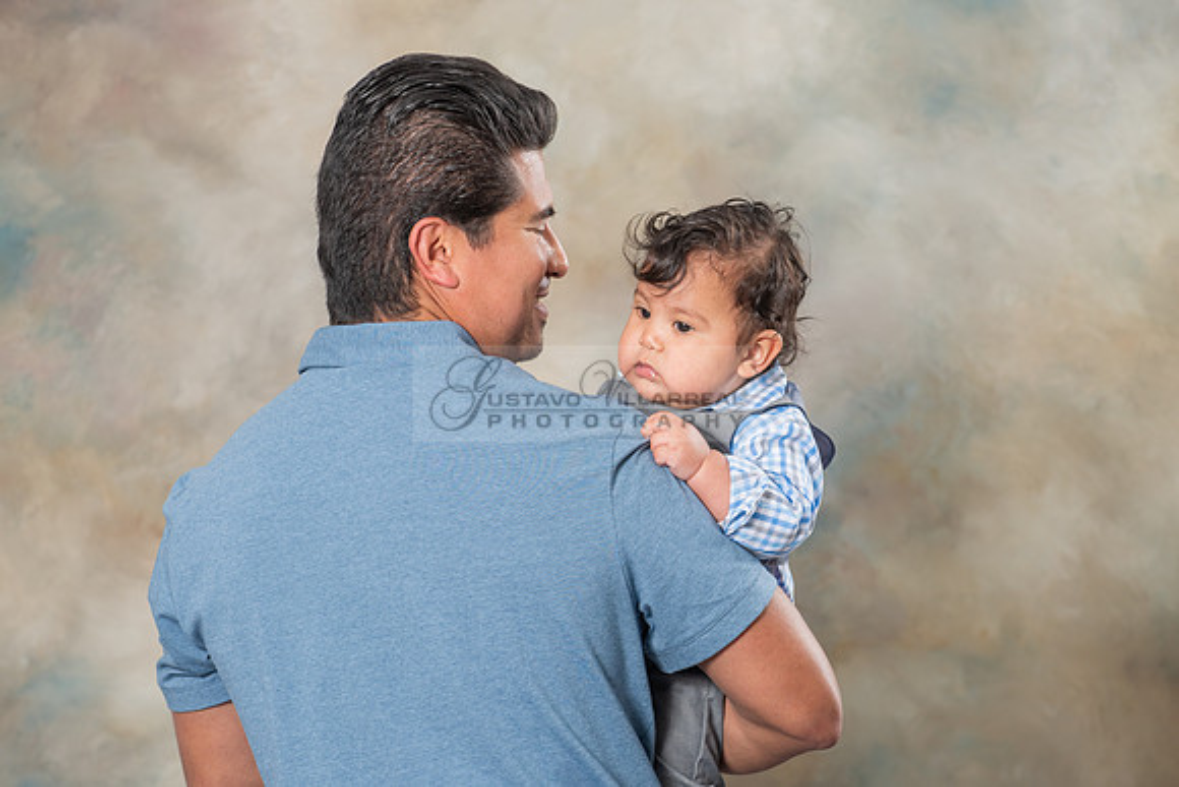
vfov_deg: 7.5
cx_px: 589
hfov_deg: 11.2
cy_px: 394
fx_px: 6004
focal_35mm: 183
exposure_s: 1/125
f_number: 5.6
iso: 200
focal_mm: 160
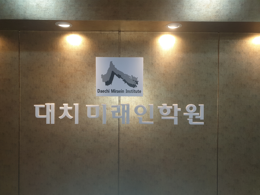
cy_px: 98
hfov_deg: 67.3
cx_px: 130
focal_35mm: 26
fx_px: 195
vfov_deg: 53.1
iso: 64
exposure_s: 1/60
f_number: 2.4
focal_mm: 4.3
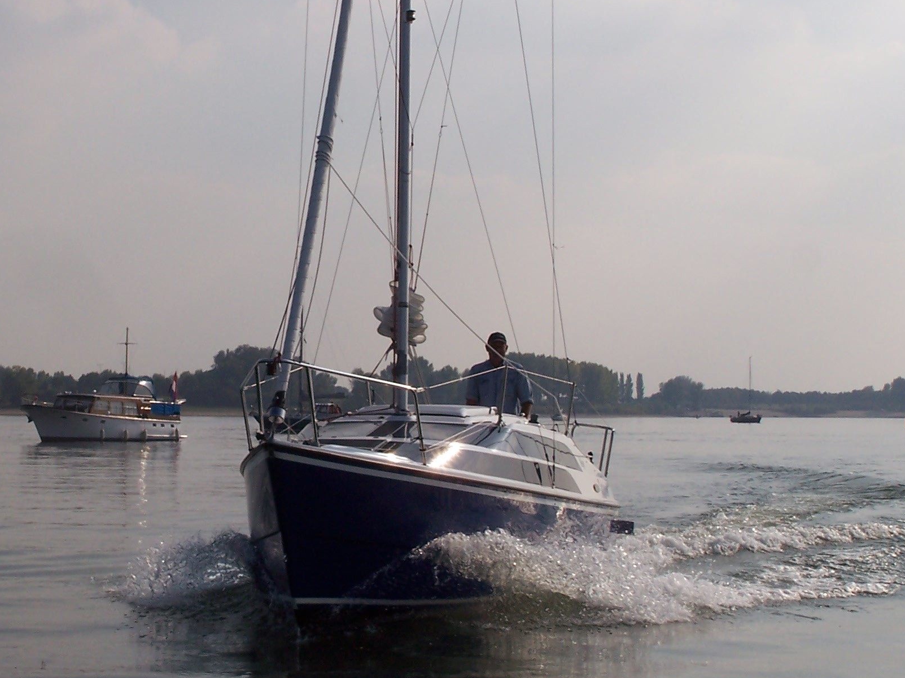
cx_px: 261
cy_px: 287
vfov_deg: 16.1
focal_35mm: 92
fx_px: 2405
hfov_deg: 21.2
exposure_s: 1/1000
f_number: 6.3
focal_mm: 10.7
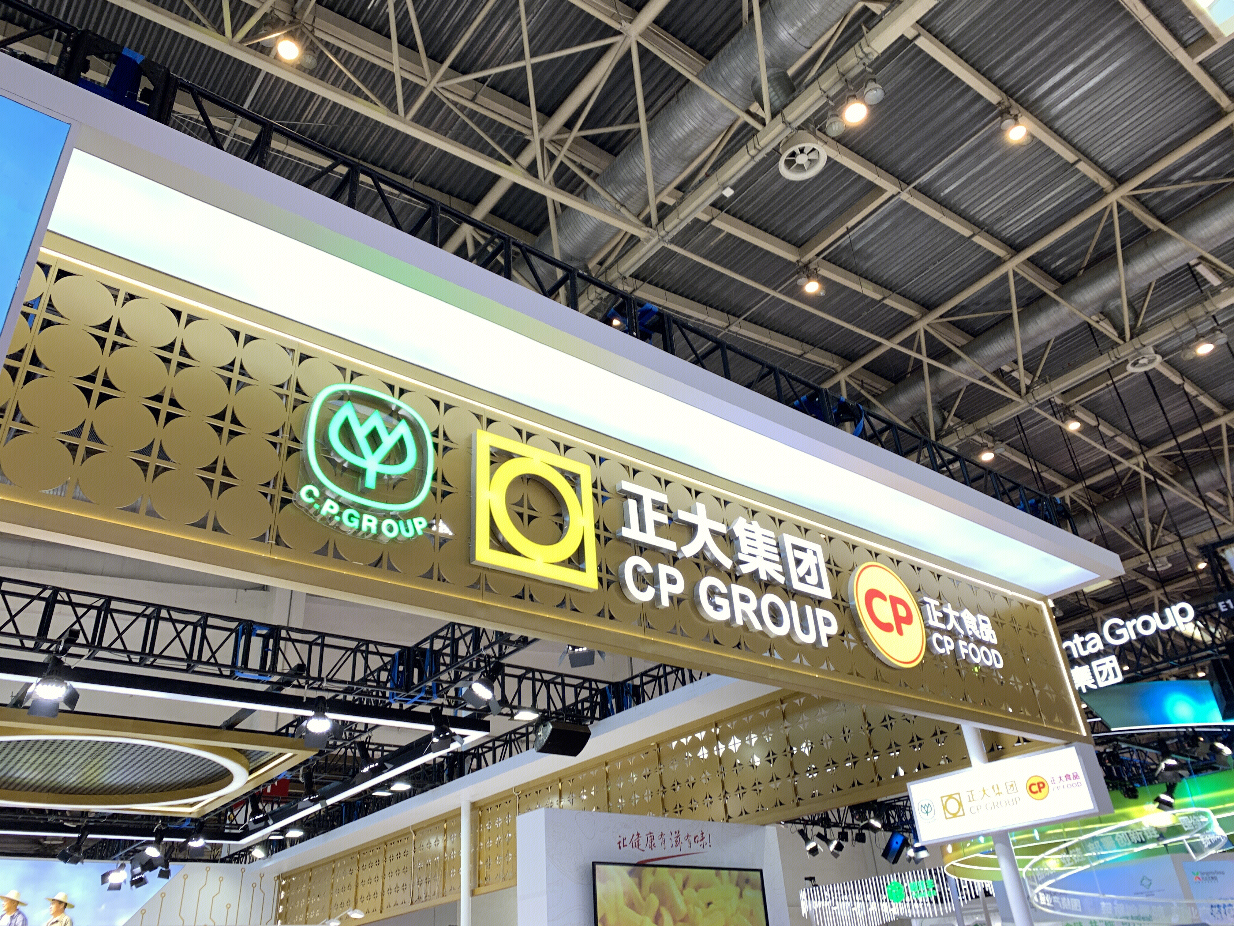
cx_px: 617
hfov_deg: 67.3
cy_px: 463
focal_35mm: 26
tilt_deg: +28.4
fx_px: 927
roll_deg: +3.0
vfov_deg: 53.1
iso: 25
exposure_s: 1/100
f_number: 1.8
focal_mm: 4.25
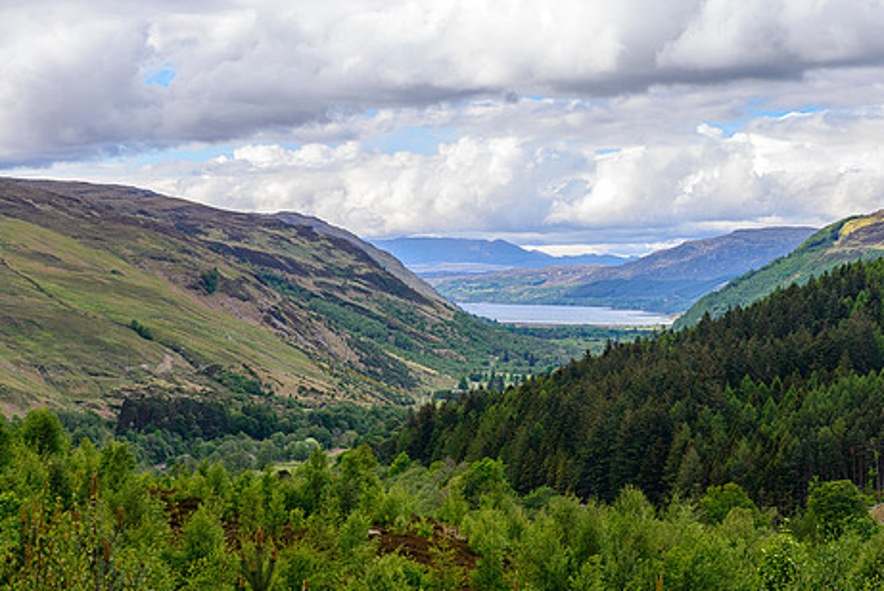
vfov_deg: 15.6
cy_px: 273
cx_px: 545
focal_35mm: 88
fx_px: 2162
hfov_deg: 23.1
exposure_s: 1/80
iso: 180
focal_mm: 70
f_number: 7.1
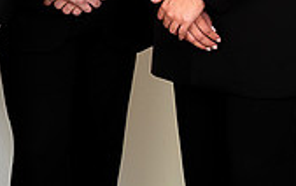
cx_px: -142
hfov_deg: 11.5
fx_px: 1413
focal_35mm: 175
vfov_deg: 7.3
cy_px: -152
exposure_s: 1/160
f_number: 5.6
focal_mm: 50
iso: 200
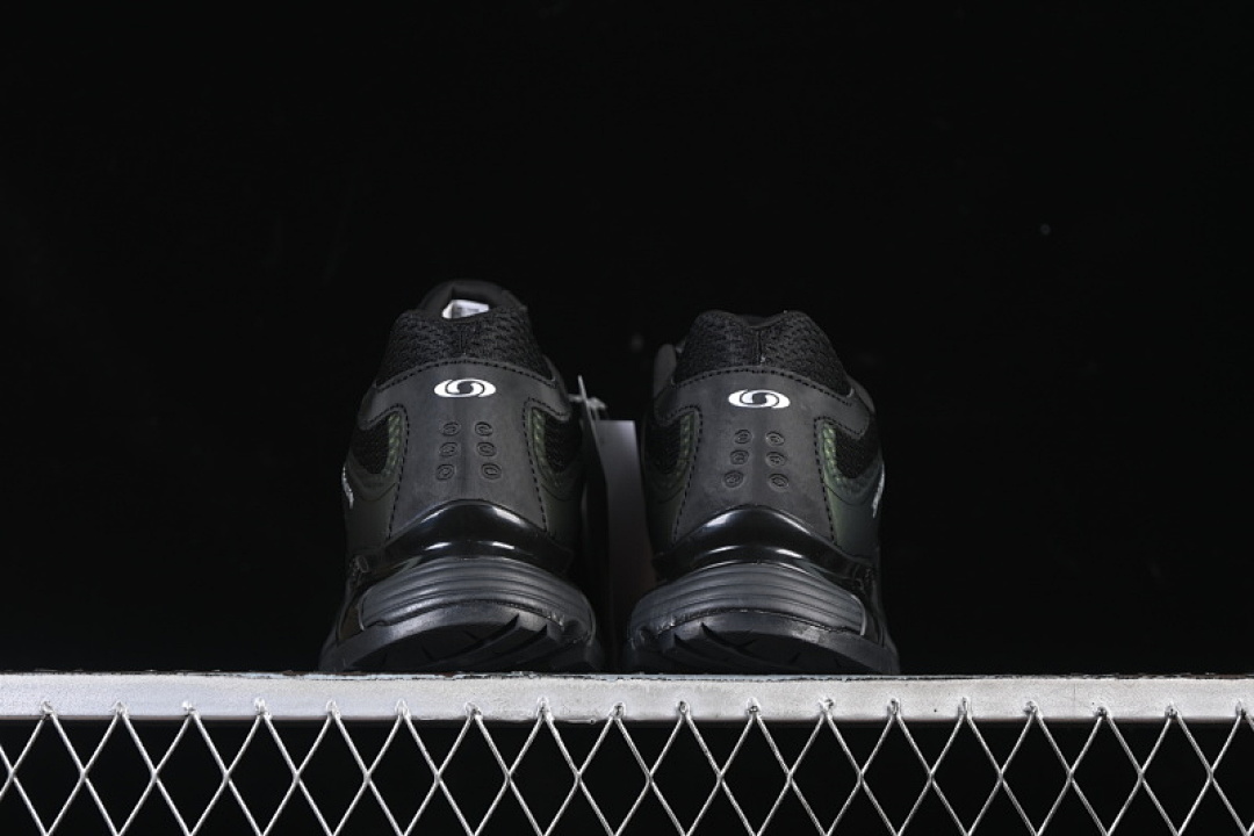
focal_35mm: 75
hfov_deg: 27.0
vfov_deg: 18.2
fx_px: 2612
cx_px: 627
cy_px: 418
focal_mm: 50
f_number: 6.3
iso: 160
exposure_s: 1/60
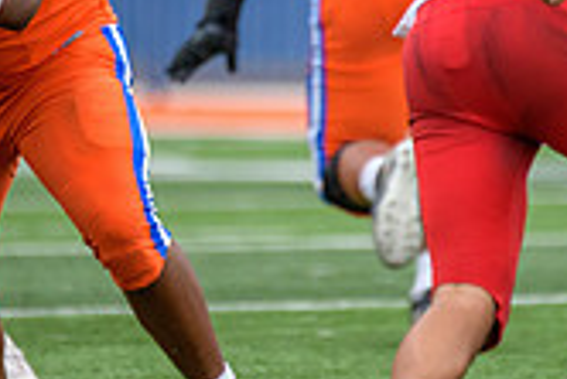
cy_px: 19
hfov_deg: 2.0
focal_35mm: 1047
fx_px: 16504
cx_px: 324
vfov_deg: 1.3
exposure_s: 1/1000
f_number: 2.8
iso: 720
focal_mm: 300
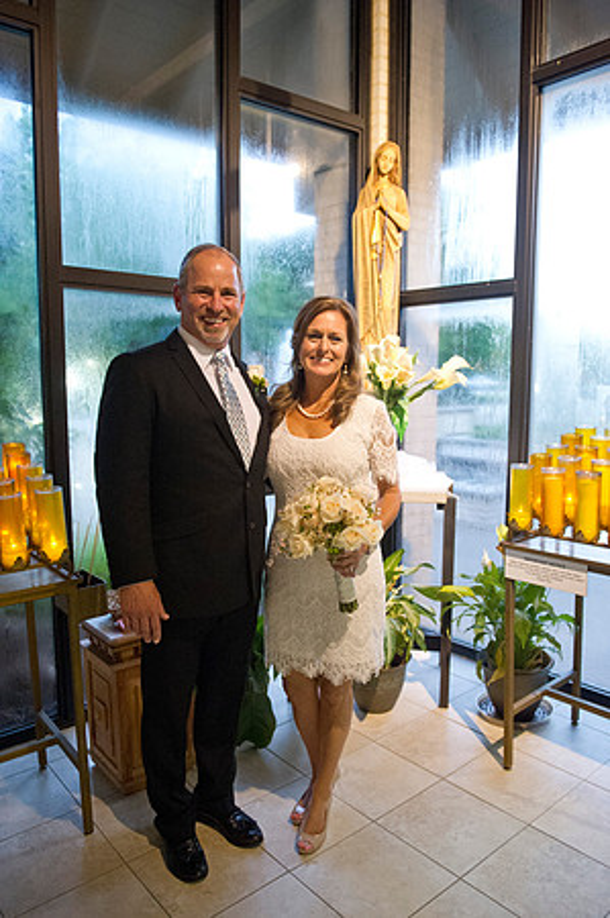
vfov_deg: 67.4
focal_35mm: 27
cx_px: 305
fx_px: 688
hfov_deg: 47.8
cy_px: 459
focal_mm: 27
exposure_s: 1/125
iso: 5000
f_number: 3.5
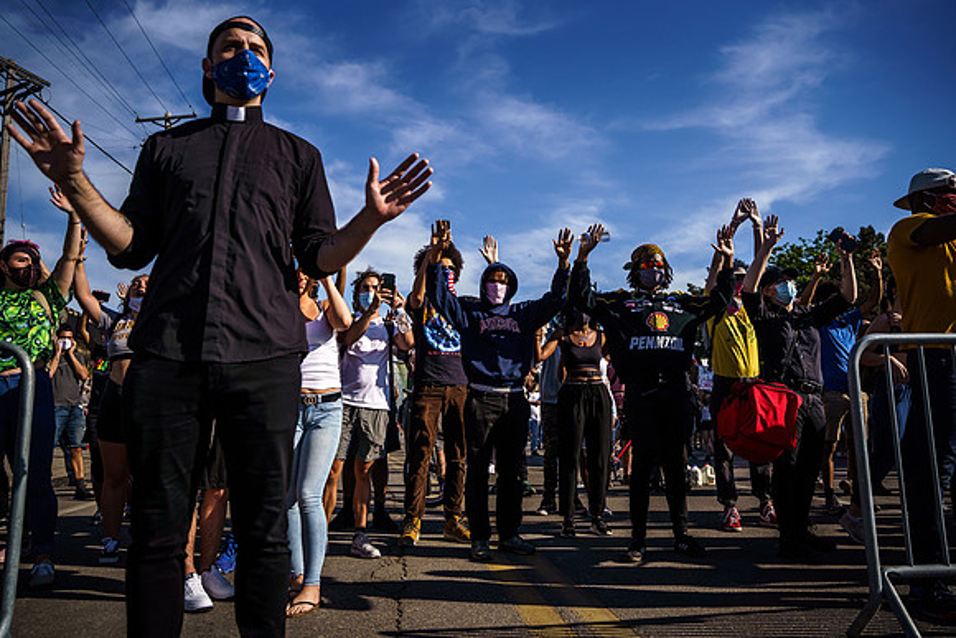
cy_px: 314
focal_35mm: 25
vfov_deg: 51.7
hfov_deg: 71.9
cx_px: 490
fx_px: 658
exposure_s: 1/6400
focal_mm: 24
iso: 200
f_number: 2.8
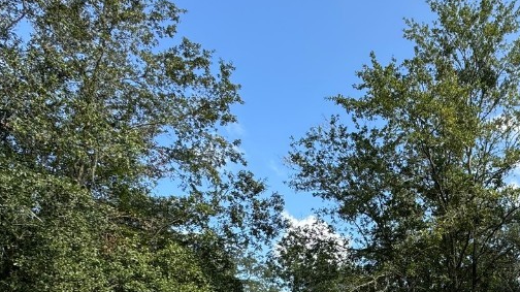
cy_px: 304
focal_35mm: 31
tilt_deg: +8.0
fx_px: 427
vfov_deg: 33.8
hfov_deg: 55.1
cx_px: 460
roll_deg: +1.5
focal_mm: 2.22
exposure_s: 1/430
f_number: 2.2
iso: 40
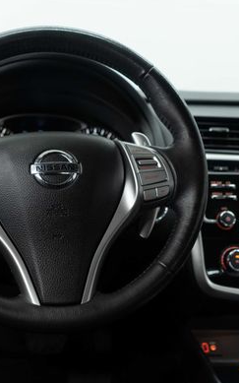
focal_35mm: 47
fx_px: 490
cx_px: 57
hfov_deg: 27.0
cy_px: 206
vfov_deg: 42.6
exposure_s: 1/60
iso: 800
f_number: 3.2
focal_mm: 28
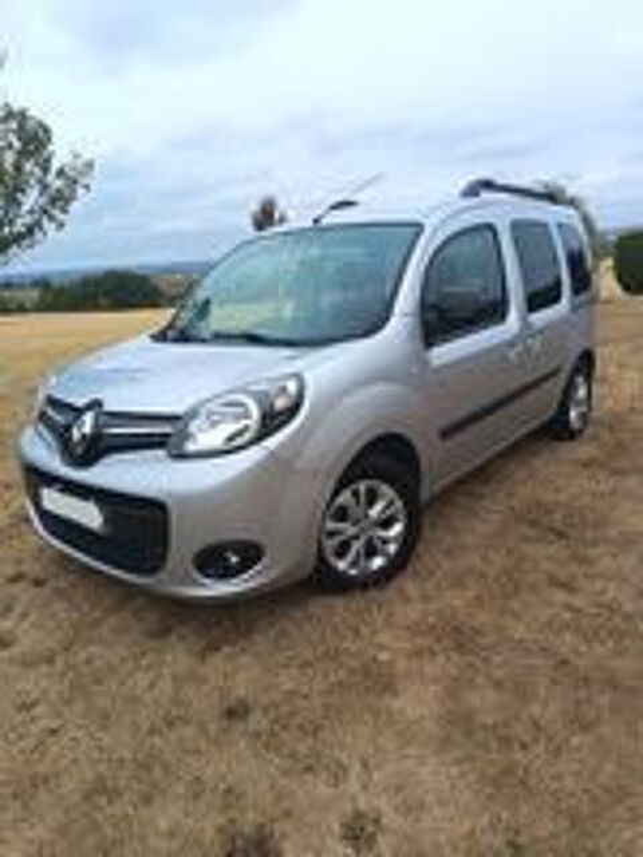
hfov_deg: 56.8
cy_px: 428
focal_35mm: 24
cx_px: 322
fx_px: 594
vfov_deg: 71.6
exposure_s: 1/262
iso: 100
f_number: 1.75
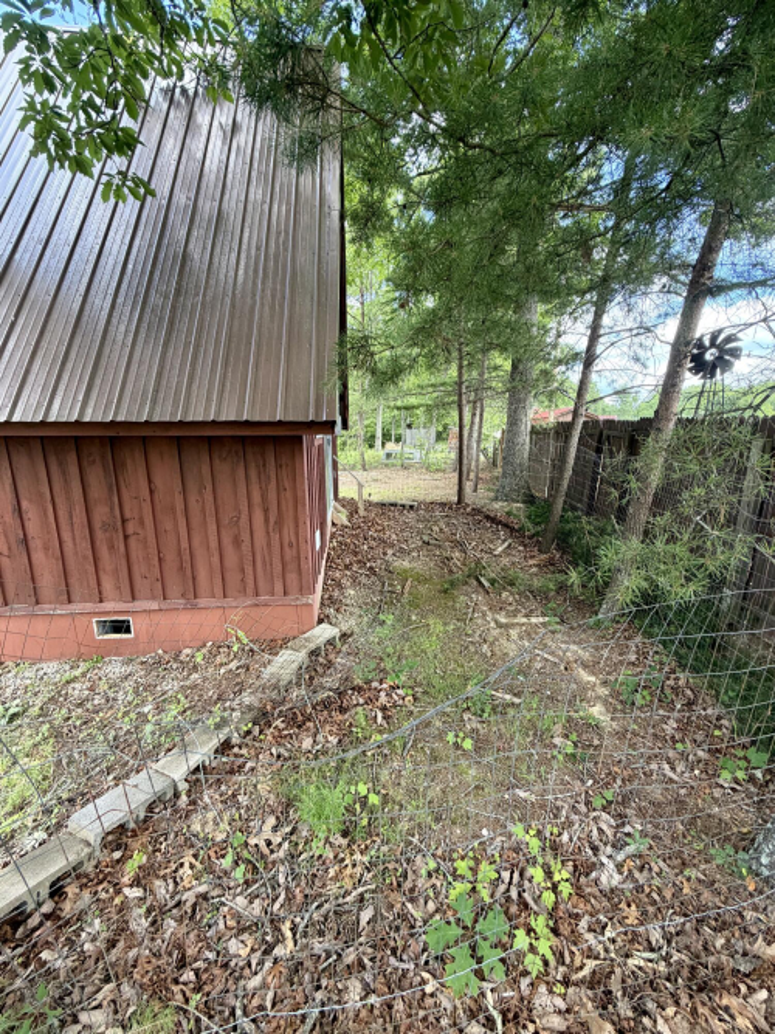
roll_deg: -0.3
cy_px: 517
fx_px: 418
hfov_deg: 85.7
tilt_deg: -12.0
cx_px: 388
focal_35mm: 14
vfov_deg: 102.1
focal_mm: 2.22
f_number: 2.2
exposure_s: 1/121
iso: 125
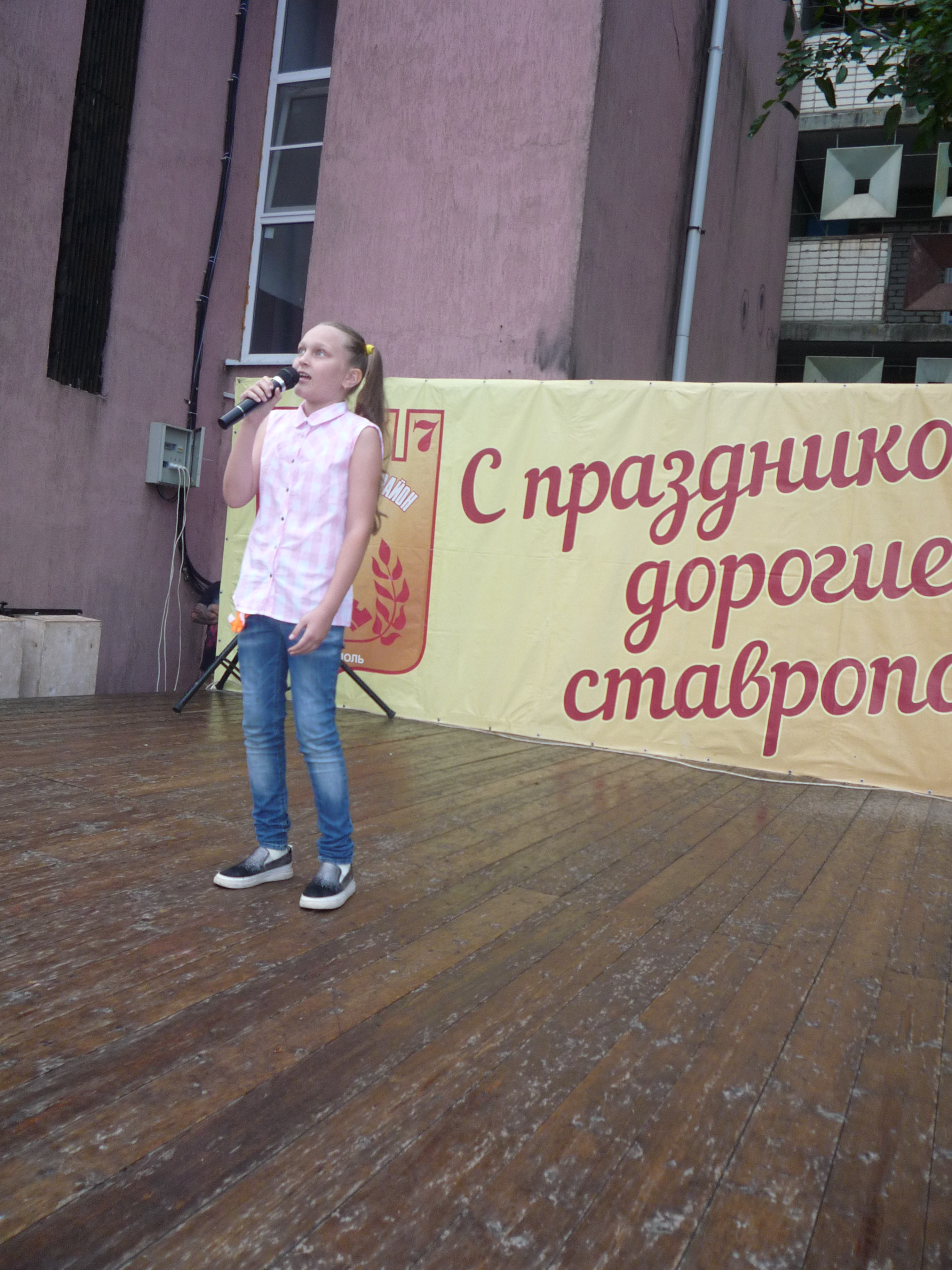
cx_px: 476
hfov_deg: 46.8
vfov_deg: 60.0
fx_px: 1100
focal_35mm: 30
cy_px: 635
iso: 125
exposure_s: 1/30
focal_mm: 5.2
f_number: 3.3
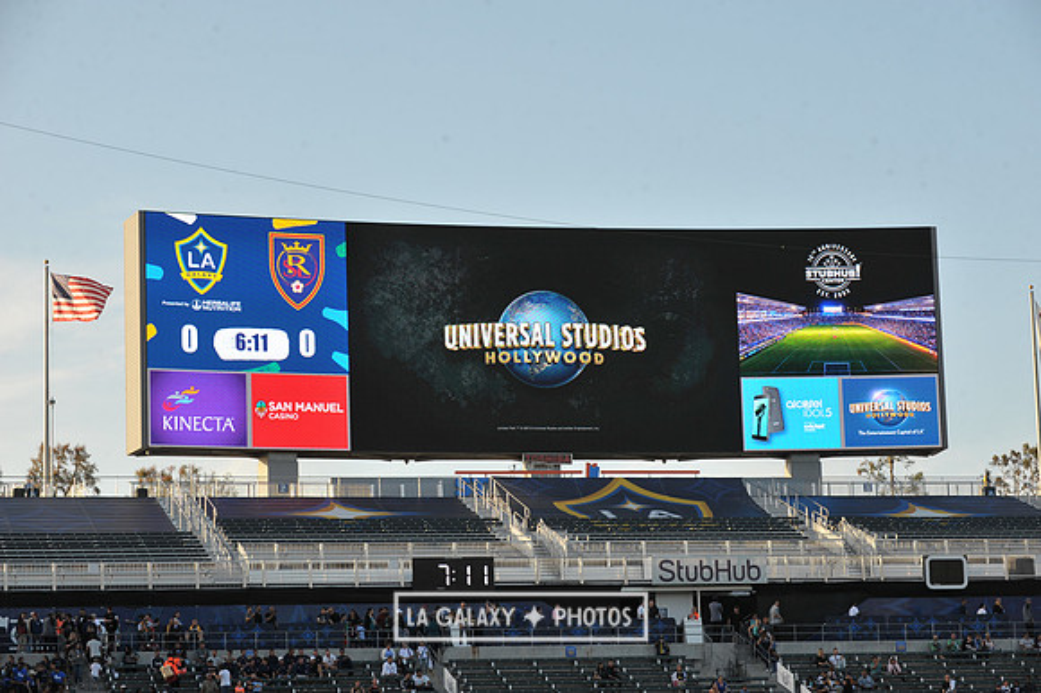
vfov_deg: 13.0
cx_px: 520
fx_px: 3034
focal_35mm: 105
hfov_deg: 19.5
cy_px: 346
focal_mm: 105
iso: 400
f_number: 10
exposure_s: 1/400
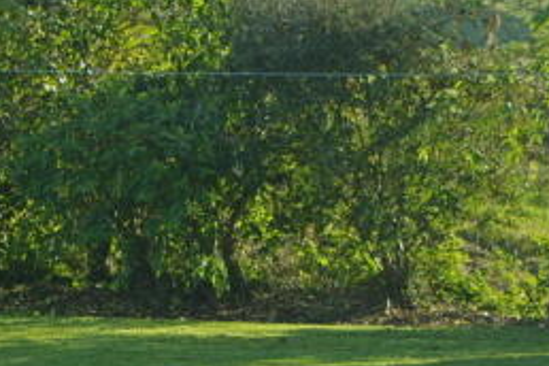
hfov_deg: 9.9
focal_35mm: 208
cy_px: 139
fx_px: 3172
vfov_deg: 6.6
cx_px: 282
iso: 200
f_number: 8
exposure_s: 1/200
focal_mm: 55
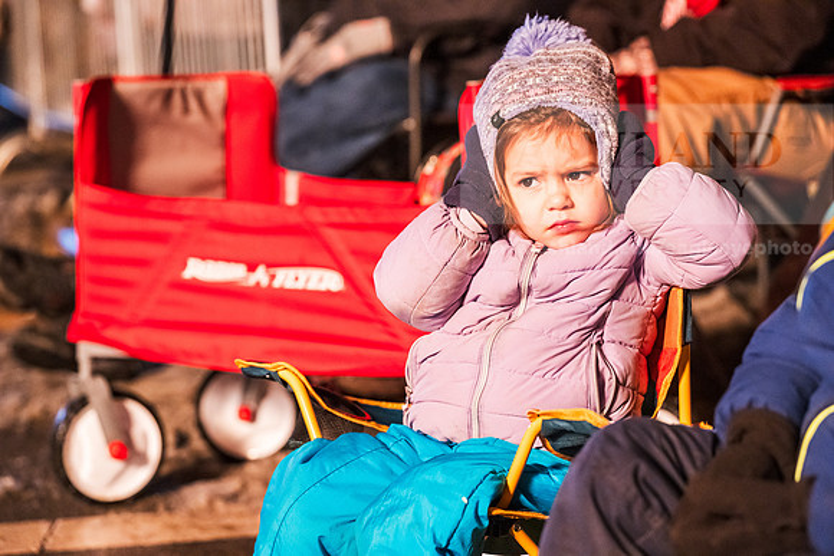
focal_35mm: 96
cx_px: 417
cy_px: 278
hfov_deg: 21.2
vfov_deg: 14.3
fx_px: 2224
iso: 4000
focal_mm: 96
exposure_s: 1/250
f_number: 3.5
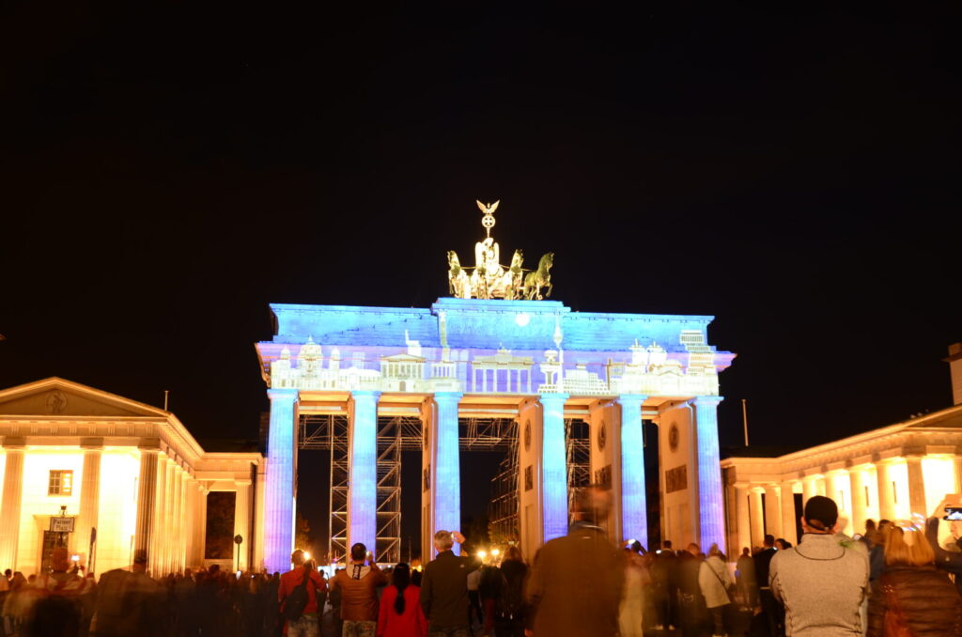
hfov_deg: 49.6
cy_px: 318
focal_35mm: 39
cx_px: 481
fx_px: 1040
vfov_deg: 34.1
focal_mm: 26
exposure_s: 5
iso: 160
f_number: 5.6
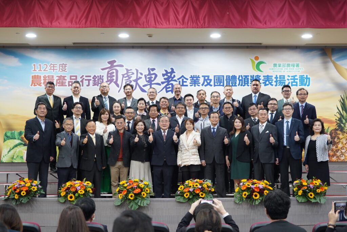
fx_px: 549
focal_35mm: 57
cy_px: 116
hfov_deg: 35.0
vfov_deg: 23.8
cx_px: 174
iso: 3200
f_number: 5
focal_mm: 57
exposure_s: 1/100
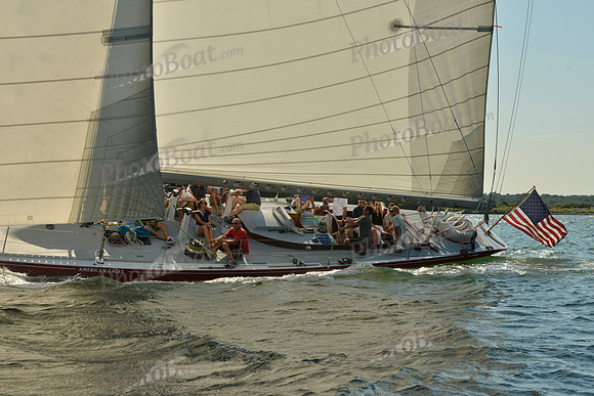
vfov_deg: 19.5
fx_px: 1155
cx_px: 297
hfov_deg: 28.8
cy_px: 198
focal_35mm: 70
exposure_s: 1/1000
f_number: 11
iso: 280
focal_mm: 70
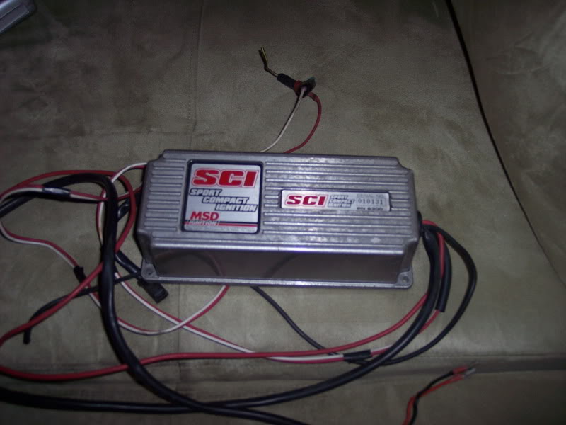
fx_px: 638
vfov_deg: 36.8
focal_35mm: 39
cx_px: 283
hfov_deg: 47.9
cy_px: 212
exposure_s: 1/60
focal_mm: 8
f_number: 2.8
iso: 100
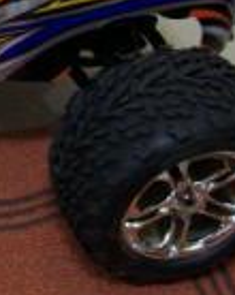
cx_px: -77
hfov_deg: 13.7
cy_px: 79
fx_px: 941
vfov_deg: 17.7
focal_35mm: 108
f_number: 2.7
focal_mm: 5.6
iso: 160
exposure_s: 1/8
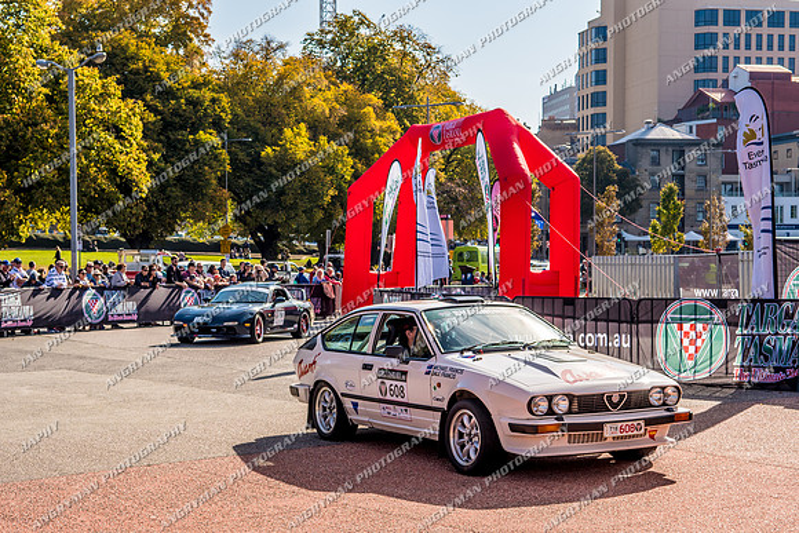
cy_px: 266
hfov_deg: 35.0
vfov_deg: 23.8
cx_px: 400
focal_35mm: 57
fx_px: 1265
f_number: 5.6
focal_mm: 38
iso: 160
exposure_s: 1/1000
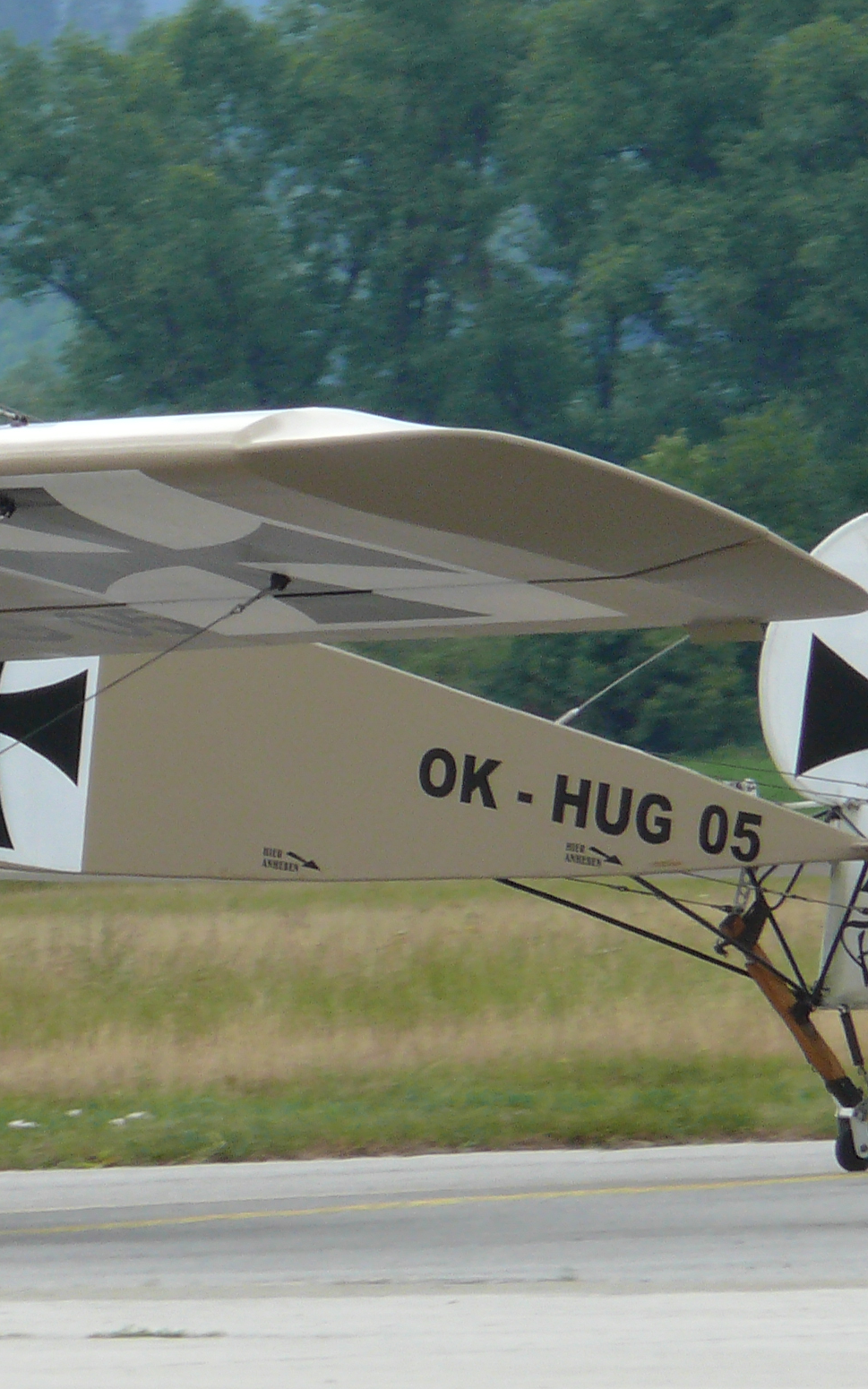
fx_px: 31712
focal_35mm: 838
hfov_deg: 1.6
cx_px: -477
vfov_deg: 2.5
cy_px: 633
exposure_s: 1/125
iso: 100
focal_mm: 71
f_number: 7.1
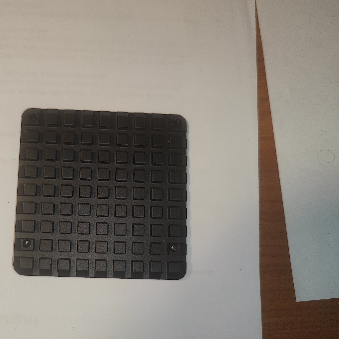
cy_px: 184
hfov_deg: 47.8
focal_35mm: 33
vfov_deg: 49.7
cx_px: 84
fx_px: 366
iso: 100
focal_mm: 6.06
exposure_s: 1/100
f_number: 1.8
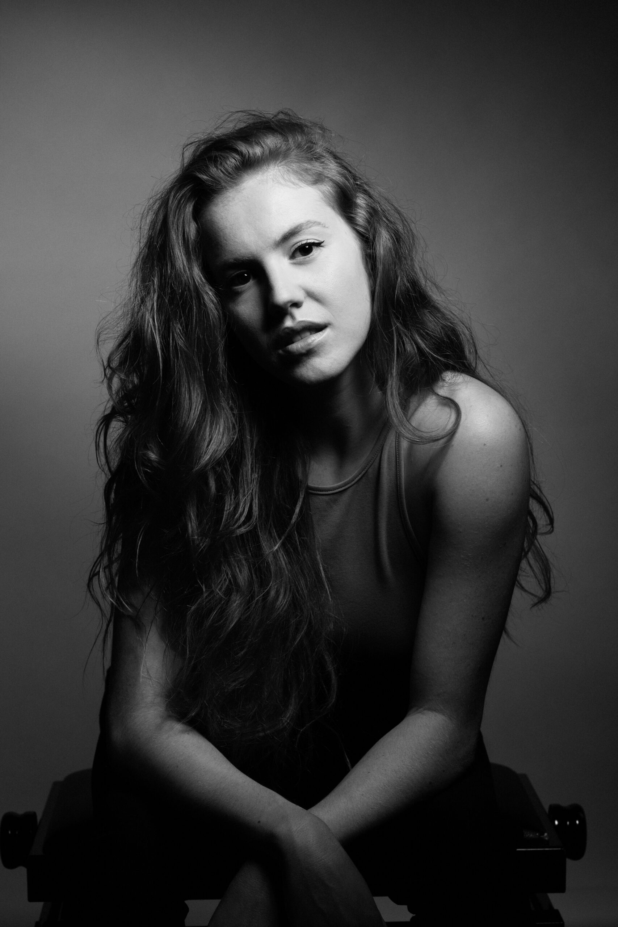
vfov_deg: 23.9
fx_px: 2188
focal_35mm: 85
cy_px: 464
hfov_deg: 16.1
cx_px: 309
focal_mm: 85
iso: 500
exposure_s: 1/250
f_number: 10
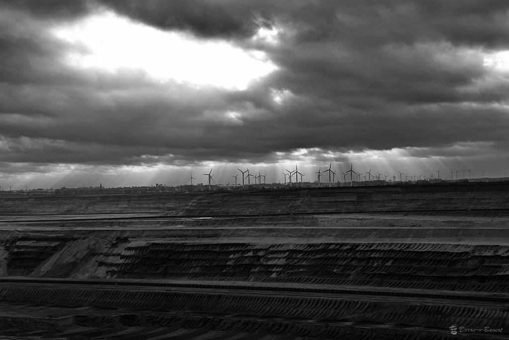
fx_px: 891
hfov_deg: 31.9
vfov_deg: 21.6
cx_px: 254
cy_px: 170
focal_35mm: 63
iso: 125
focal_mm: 42
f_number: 8
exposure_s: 1/250
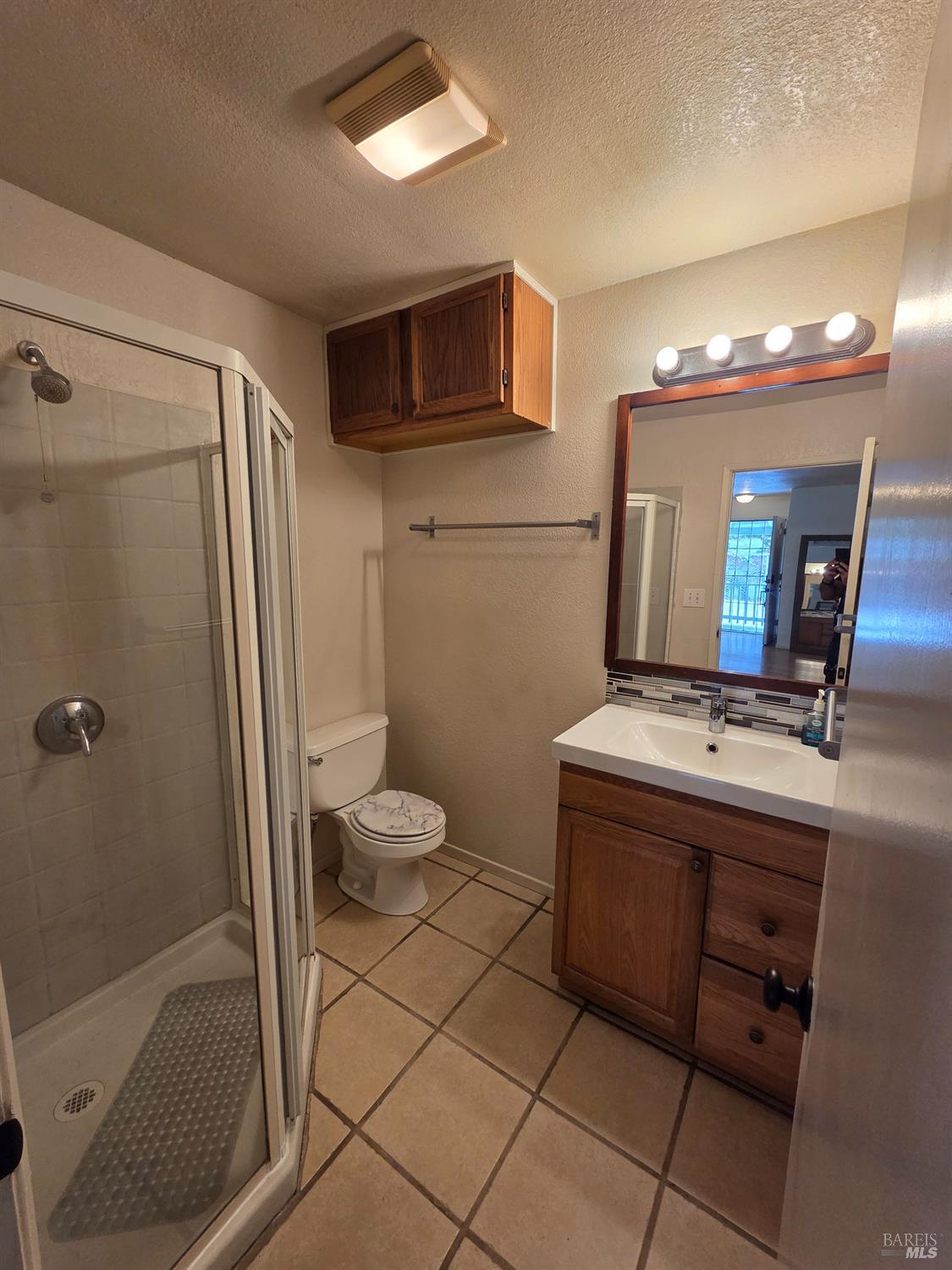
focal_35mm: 13
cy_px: 635
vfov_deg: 106.2
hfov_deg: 89.9
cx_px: 476
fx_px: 477
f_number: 2.2
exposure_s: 1/120
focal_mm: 2.2
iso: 200
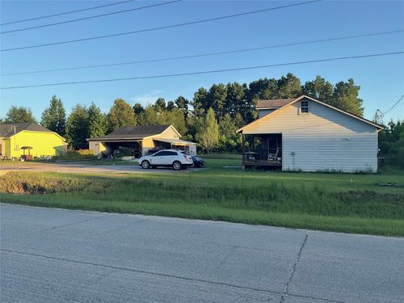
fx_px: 338
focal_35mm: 29
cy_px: 152
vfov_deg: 48.2
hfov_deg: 61.7
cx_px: 202
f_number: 1.8
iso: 16
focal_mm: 3
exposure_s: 1/580
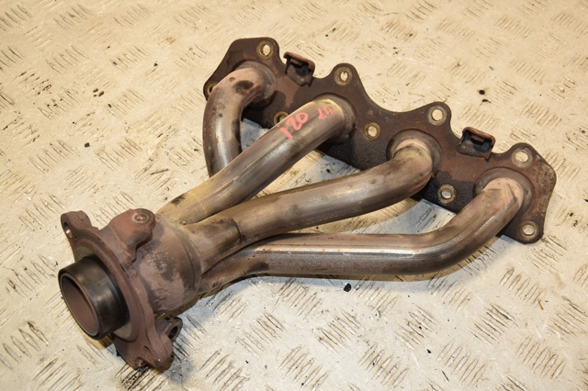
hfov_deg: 46.4
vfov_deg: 31.9
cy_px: 196
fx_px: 686
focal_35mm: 42
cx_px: 294
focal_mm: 28
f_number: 7.1
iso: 800
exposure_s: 1/200
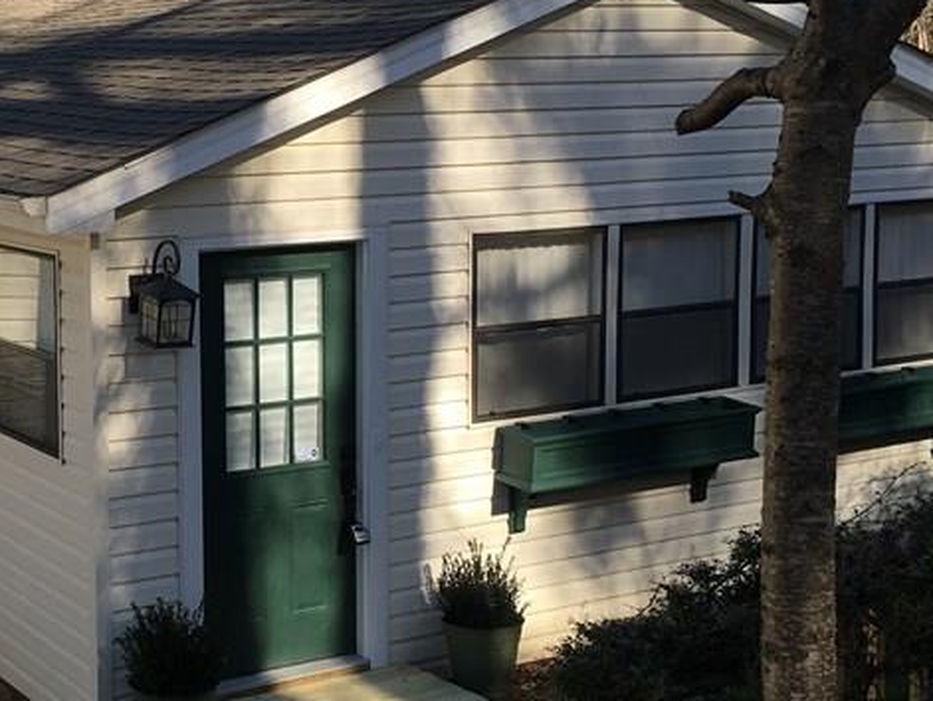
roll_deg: +1.0
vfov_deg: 23.3
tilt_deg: -6.3
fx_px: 1699
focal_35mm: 63
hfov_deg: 30.0
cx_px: 188
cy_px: 289
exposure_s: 1/705
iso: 25
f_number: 2.2
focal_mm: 4.15
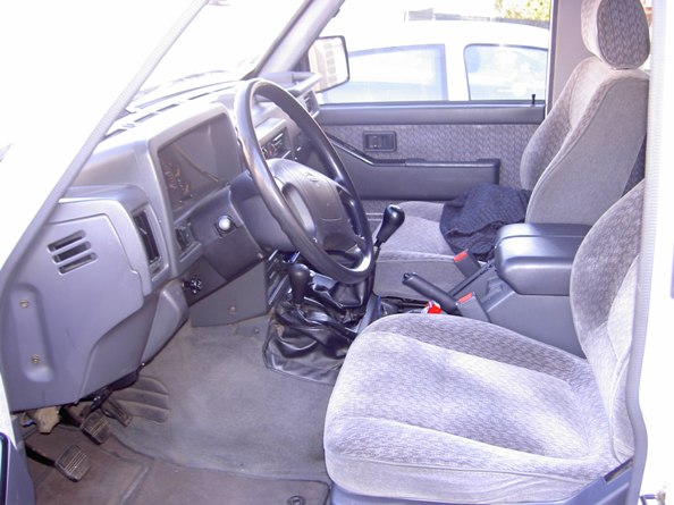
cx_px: 337
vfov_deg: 36.8
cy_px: 252
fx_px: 759
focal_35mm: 39
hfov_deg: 47.9
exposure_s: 1/59.5
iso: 100
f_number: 2.8
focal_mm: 8
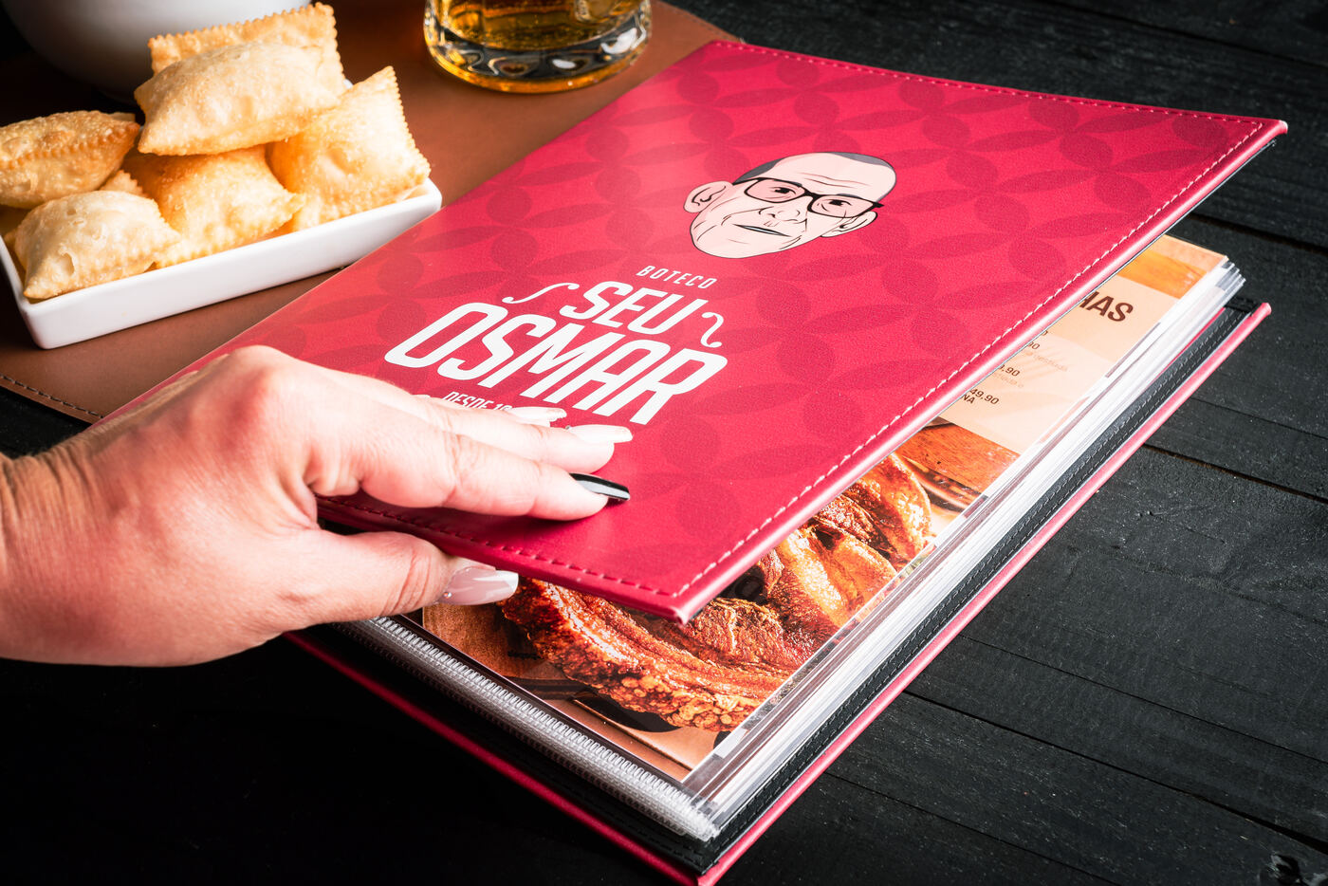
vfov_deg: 26.0
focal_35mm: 52
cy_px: 443
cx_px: 664
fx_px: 1918
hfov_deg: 38.2
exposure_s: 1/80
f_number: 8
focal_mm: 35
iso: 100
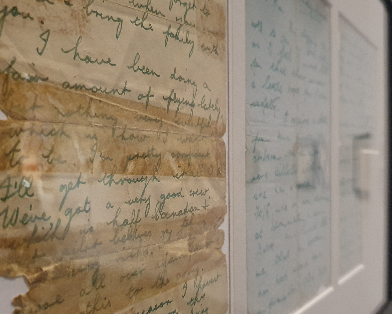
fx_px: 406
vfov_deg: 42.2
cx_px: 223
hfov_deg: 51.4
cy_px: 176
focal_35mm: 35
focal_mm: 4.32
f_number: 1.5
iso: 500
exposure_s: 1/33
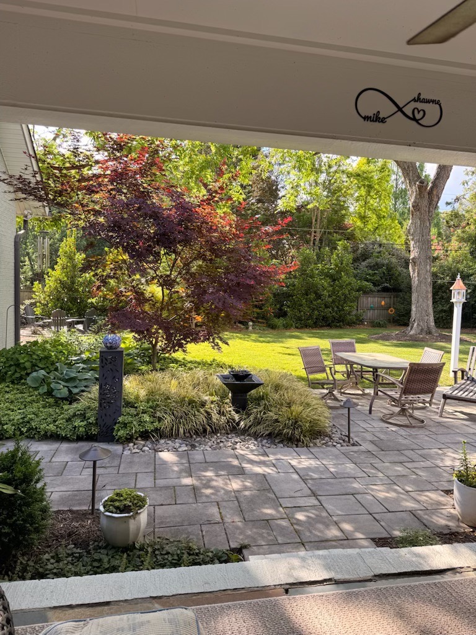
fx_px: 440
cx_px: 238
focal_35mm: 24
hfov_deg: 56.8
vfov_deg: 71.6
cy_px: 318
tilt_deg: -3.1
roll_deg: -1.6
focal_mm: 6.76
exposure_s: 1/632
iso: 80
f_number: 1.78
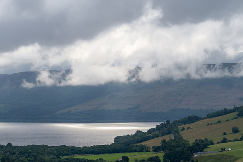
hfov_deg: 17.6
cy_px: 71
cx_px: 122
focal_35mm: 116
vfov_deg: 11.8
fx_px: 786
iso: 200
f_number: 5.6
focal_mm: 56
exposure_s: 1/800
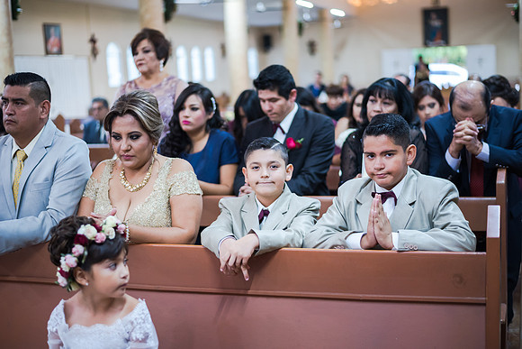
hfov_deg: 39.6
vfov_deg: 27.0
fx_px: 725
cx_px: 261
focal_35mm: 50
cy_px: 174
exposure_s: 1/125
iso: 1600
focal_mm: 50
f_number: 1.8
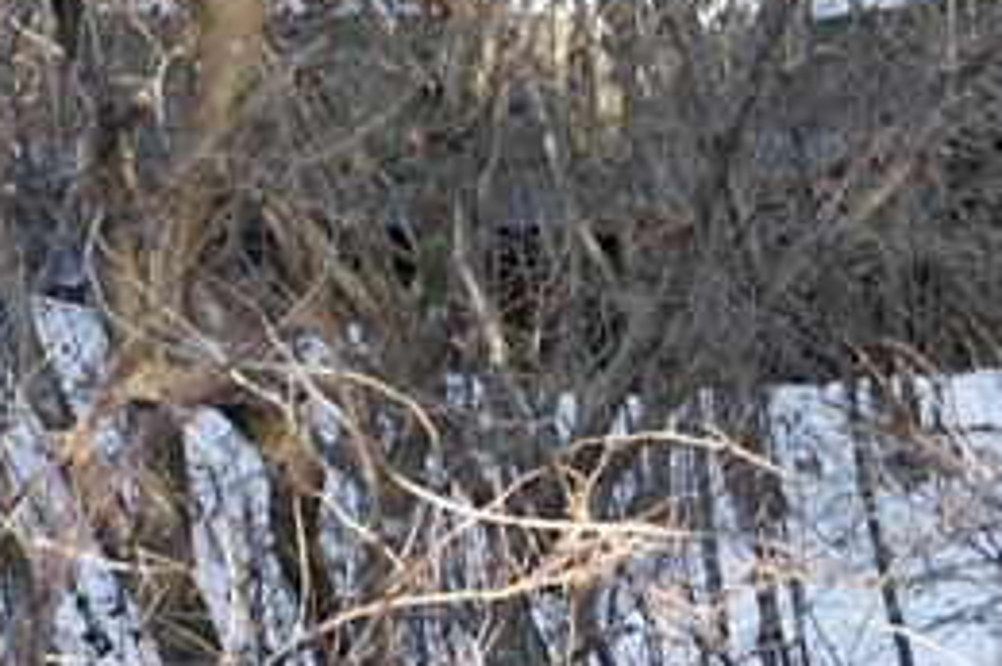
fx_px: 5078
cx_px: 879
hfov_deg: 11.2
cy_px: 125
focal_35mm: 183
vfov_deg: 7.5
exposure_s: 1/125
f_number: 5.6
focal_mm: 65.9
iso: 250
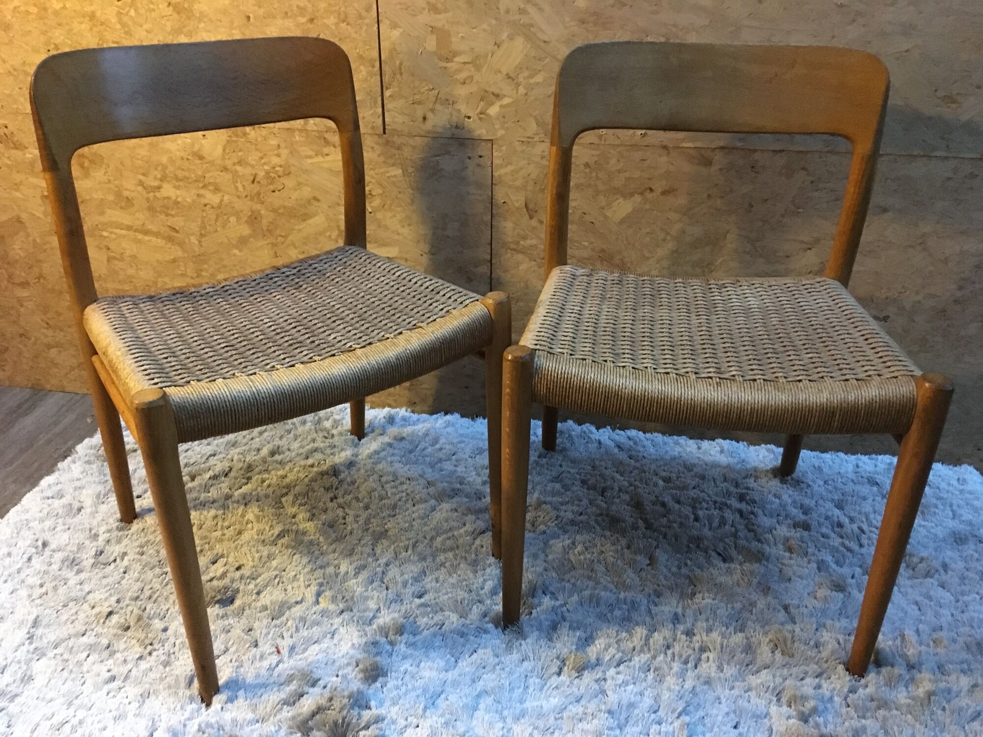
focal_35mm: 29
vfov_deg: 48.2
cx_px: 492
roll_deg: -0.5
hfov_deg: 61.7
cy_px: 368
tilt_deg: -29.3
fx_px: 824
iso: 320
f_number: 2.2
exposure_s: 1/17
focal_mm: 4.15
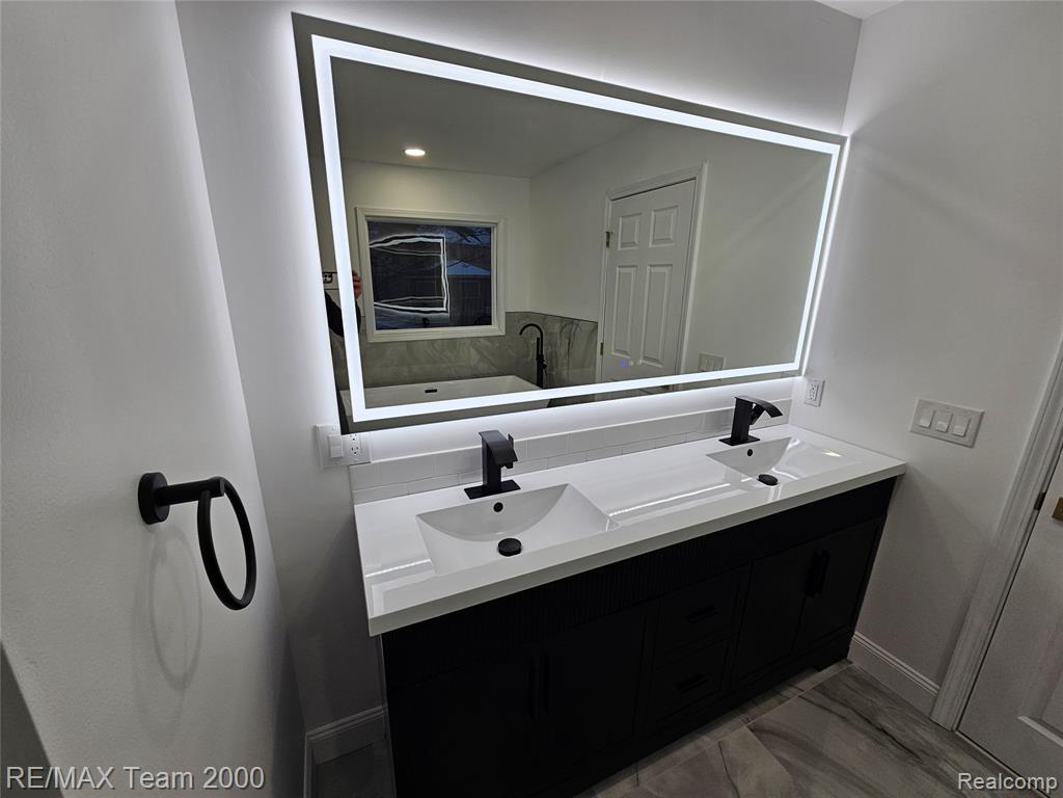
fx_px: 399
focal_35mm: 13
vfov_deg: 89.9
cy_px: 399
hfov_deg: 106.2
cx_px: 532
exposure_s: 1/120
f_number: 2.2
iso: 50
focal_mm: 2.2
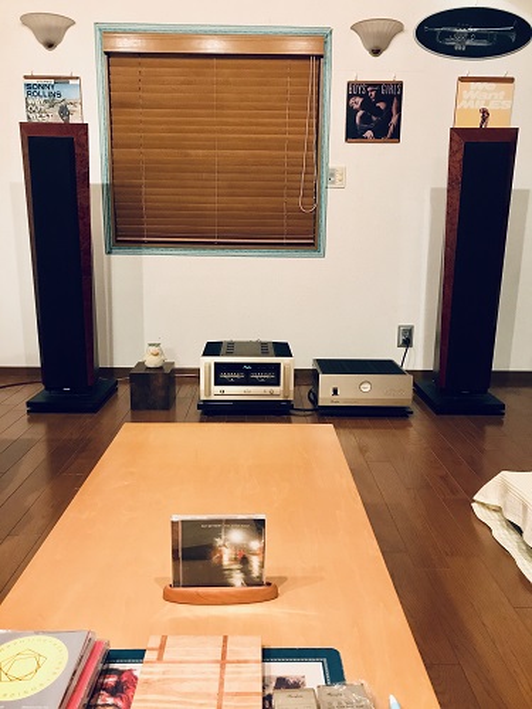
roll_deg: +0.2
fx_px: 574
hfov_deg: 49.7
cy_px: 354
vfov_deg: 63.4
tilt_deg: -11.5
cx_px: 266
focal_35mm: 28
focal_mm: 3.99
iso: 100
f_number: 1.8
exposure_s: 1/6
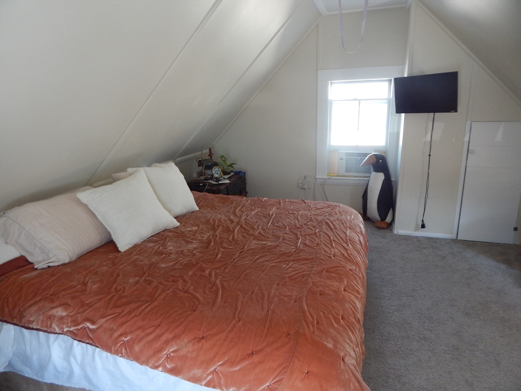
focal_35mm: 22
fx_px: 331
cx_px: 260
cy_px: 196
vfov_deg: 61.1
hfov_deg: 76.4
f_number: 3
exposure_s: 1/30
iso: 200
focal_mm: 4
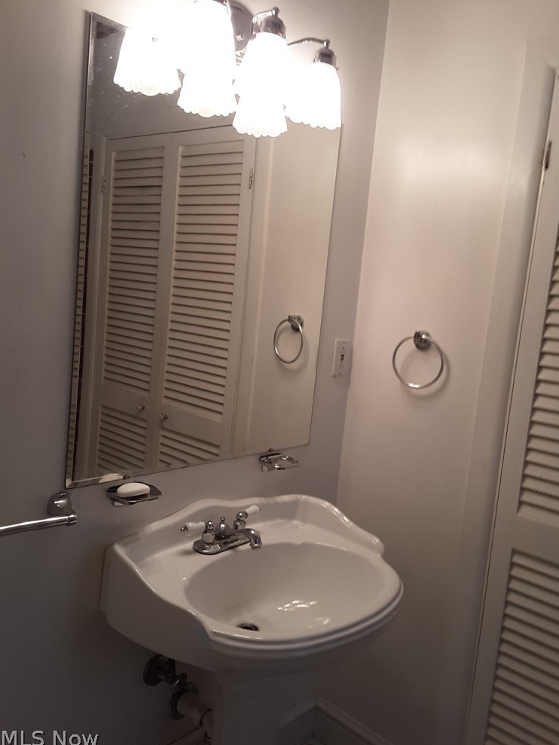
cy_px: 371
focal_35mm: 29
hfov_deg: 48.2
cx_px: 284
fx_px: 624
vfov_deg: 61.7
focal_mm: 2.91
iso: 50
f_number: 1.9
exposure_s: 1/60
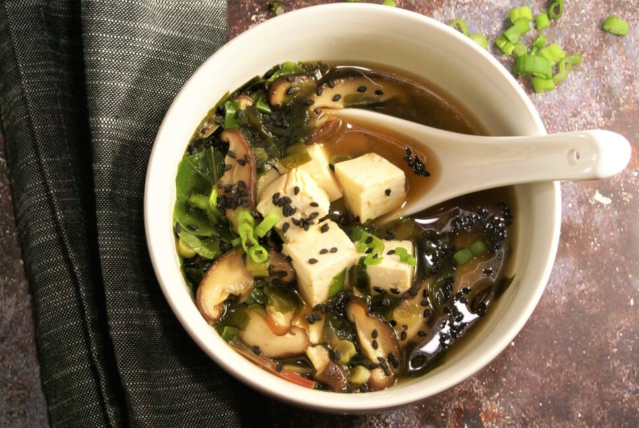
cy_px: 214
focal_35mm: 120
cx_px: 320
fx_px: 2133
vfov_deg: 11.5
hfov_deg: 17.0
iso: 400
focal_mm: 80
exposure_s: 1/60
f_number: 13
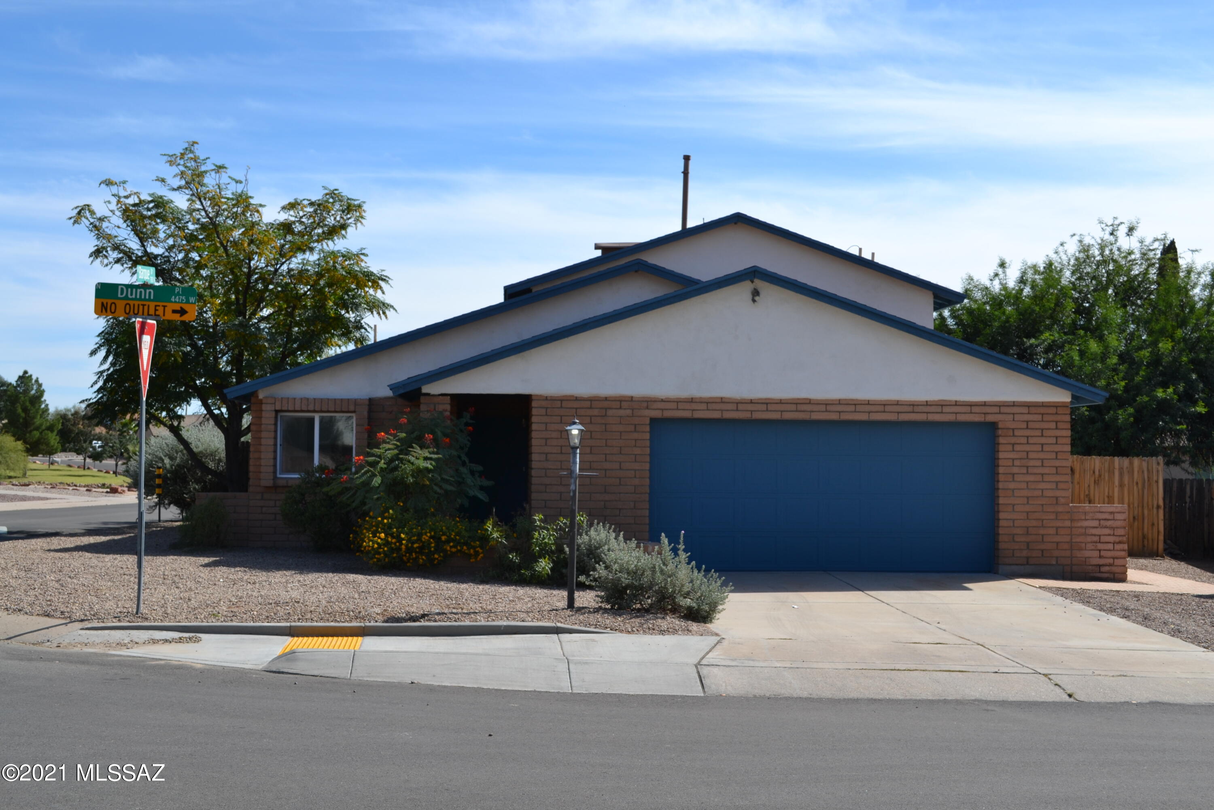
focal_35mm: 44
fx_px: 1467
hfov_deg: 45.0
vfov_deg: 30.8
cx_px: 607
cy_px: 405
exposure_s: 1/250
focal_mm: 29
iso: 100
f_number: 8
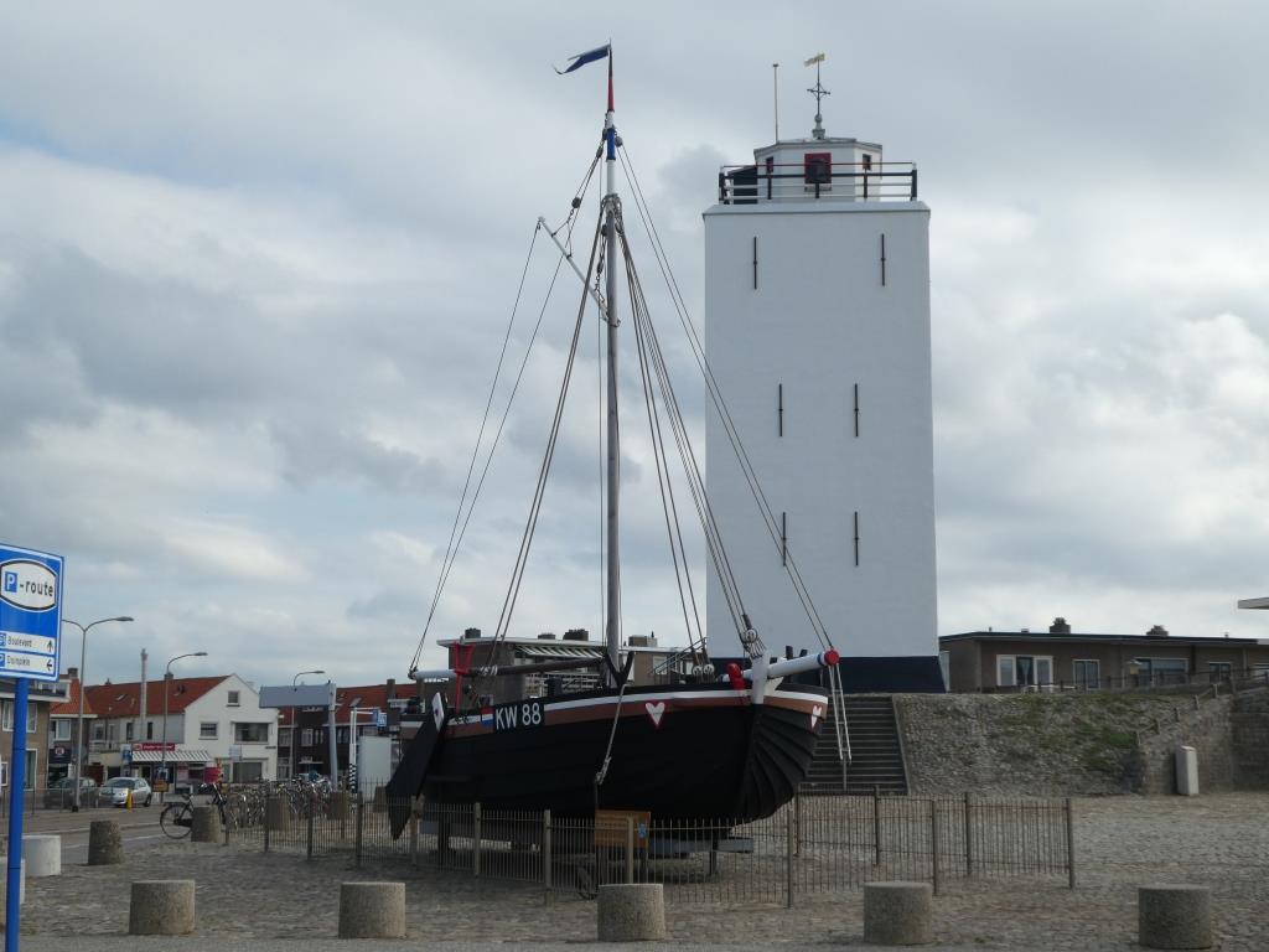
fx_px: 1980
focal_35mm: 54
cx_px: 634
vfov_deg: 27.0
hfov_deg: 35.5
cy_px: 476
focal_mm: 9.6
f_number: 4.1
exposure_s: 1/640
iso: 80
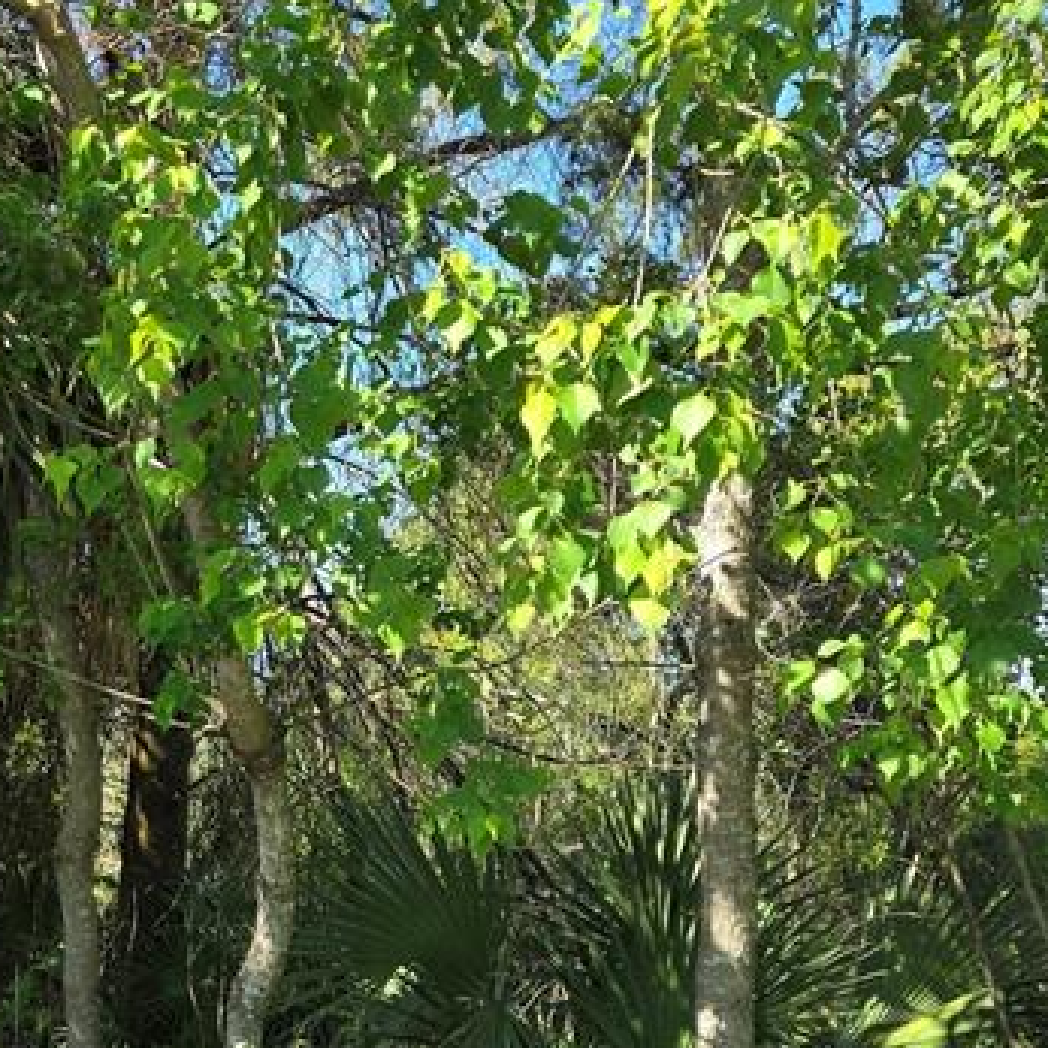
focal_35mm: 45
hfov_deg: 37.1
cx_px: 341
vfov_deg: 34.8
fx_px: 1541
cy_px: 1000
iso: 25
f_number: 1.7
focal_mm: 6.3
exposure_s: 1/359
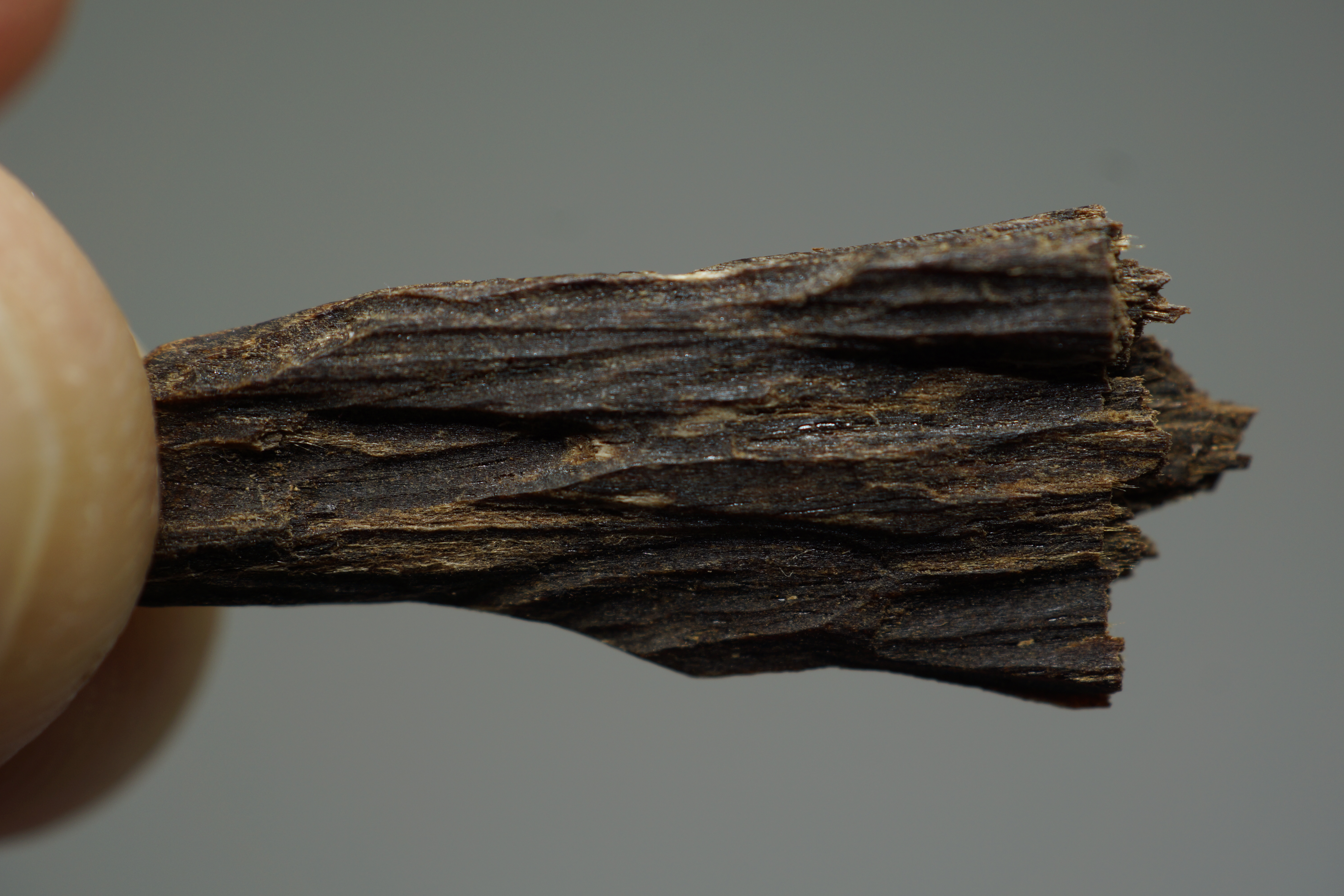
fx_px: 1680
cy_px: 448
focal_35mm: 45
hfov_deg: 43.6
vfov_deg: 29.9
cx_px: 672
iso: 100
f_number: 4
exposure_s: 1/160
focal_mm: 30
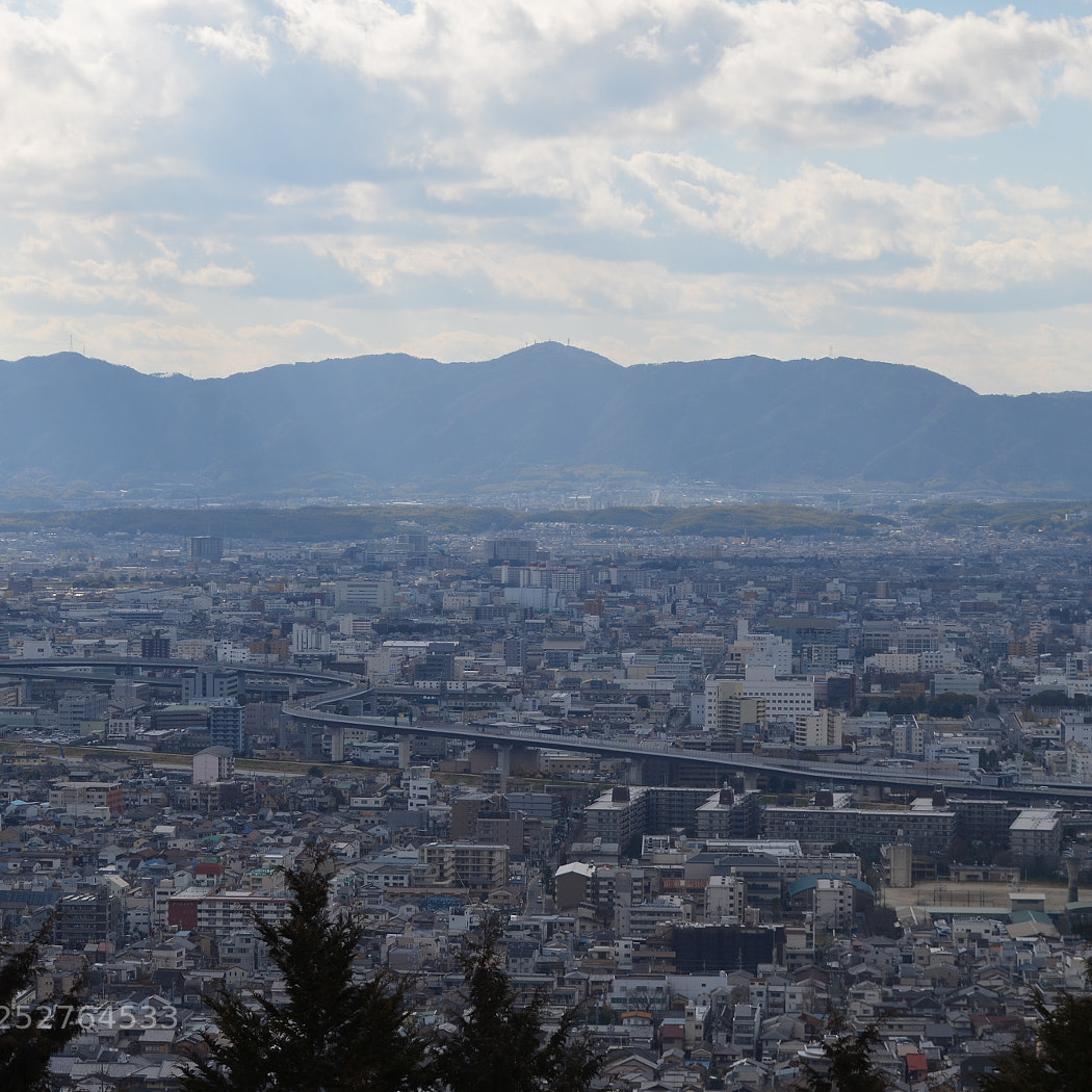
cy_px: 549
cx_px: 466
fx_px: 3806
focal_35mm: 107
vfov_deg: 16.3
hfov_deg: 16.3
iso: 100
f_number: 9
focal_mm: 55
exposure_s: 1/320
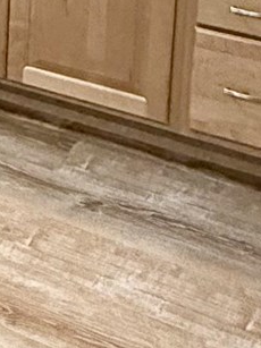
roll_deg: -0.6
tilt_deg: -8.6
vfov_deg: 16.4
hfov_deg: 12.1
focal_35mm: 105
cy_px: -230
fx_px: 1056
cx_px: -297
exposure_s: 1/120
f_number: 2.2
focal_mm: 2.22
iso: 500
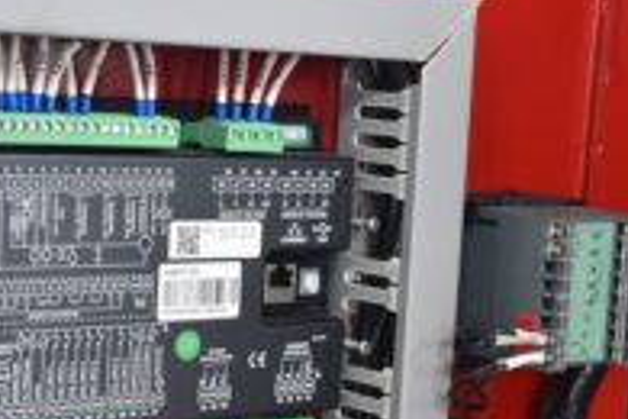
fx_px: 1727
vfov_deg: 13.8
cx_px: 245
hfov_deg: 20.6
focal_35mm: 99
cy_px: 290
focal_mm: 30
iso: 450
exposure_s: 1/60
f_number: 4
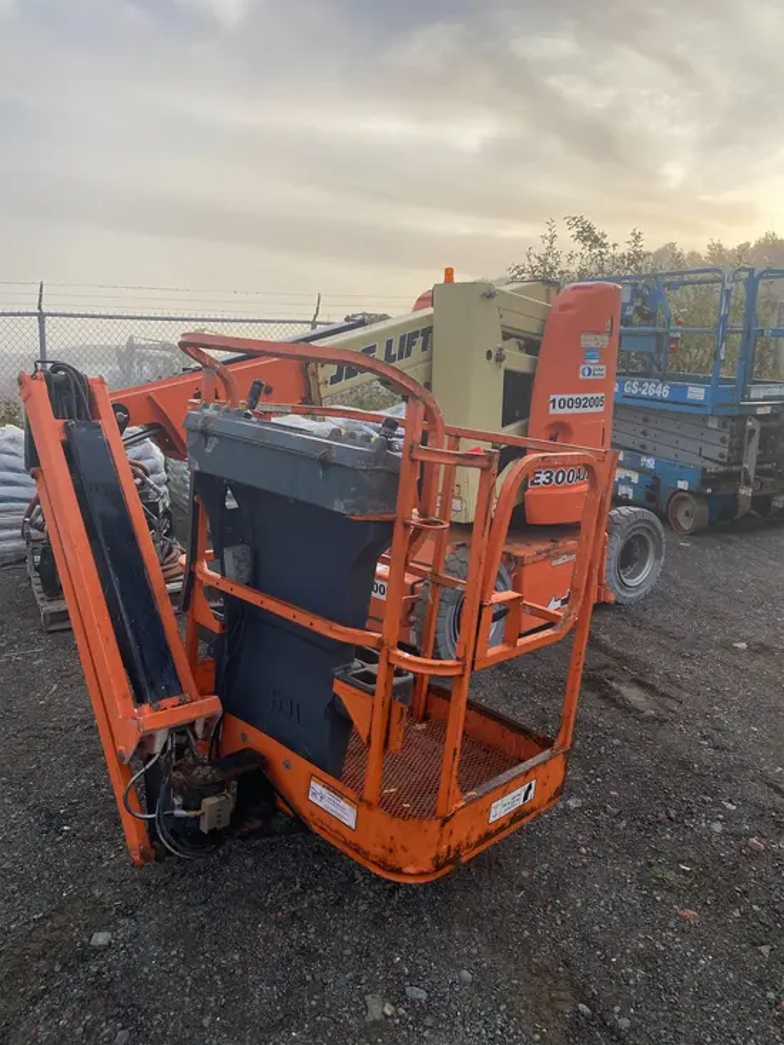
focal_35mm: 26
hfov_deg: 53.1
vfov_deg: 67.3
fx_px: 785
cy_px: 522
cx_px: 392
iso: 32
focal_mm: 4.25
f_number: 1.8
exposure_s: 1/698
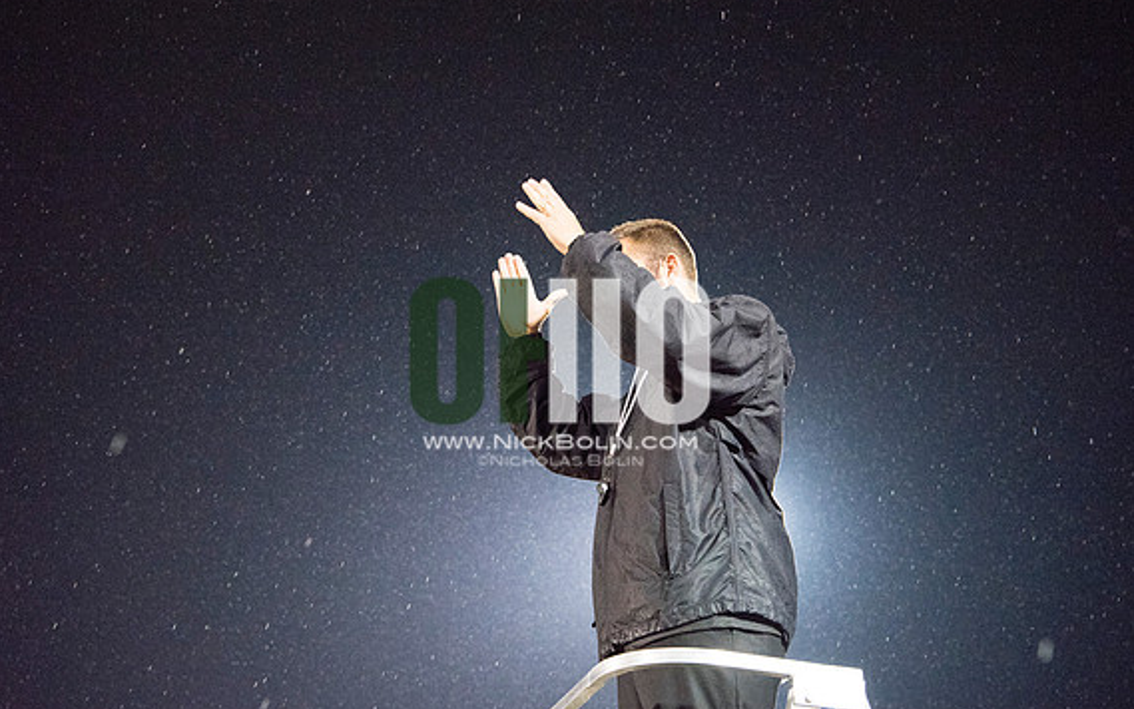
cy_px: 371
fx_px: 1669
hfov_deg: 37.5
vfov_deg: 24.0
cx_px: 560
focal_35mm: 54
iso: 5000
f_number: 5.6
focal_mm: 52
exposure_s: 1/320
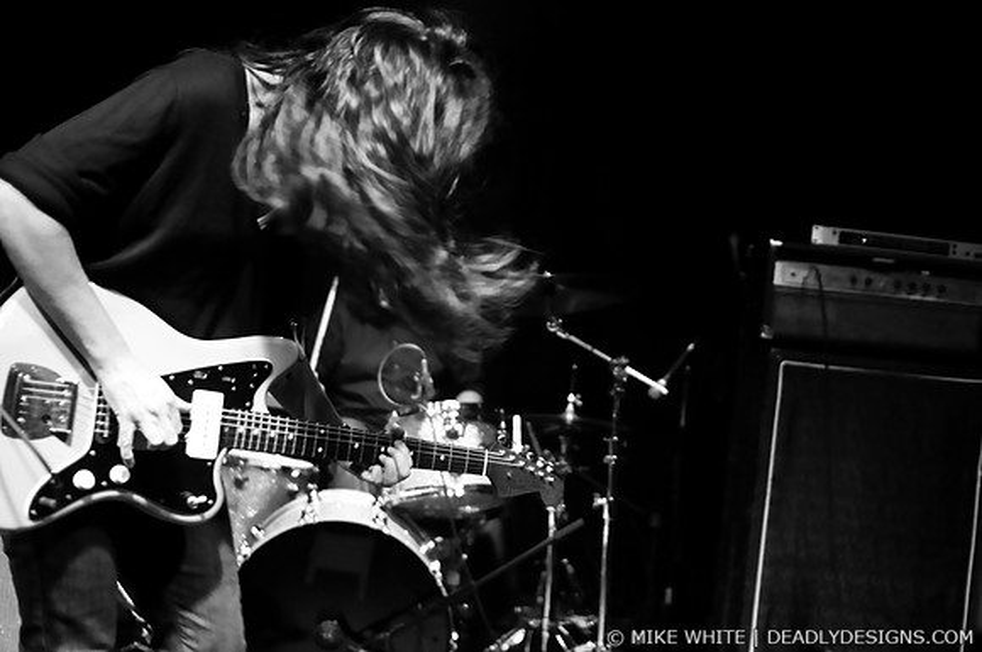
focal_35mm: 45
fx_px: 1226
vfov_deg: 29.8
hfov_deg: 43.7
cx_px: 491
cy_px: 326
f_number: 1.8
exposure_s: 1/60
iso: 1000
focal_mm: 30
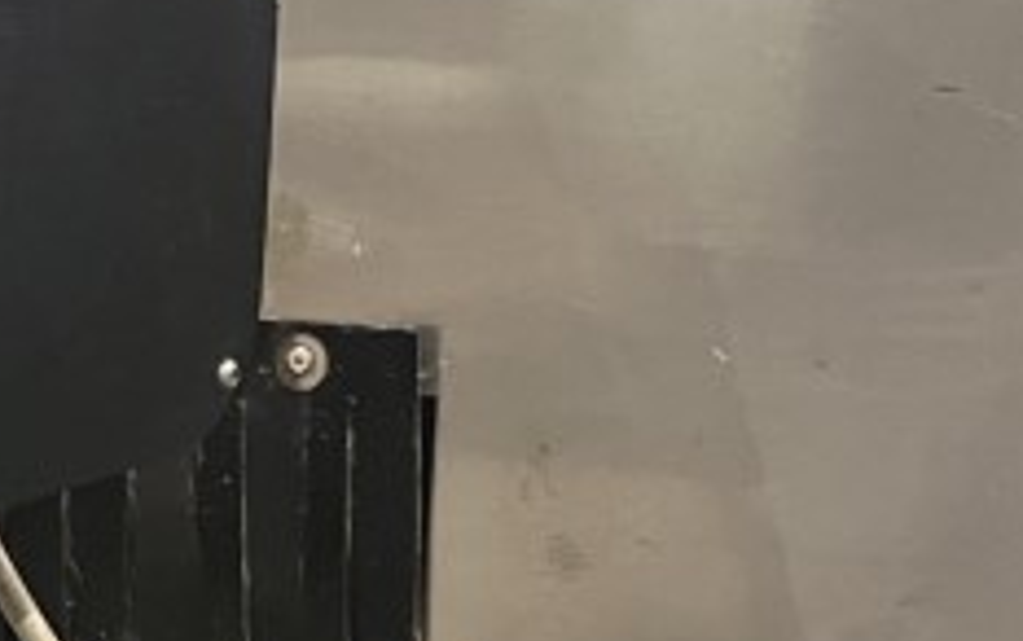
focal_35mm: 121
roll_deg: +0.6
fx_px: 3376
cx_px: -492
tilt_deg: -17.3
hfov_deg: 15.9
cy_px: 918
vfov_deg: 10.5
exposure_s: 1/50
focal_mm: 5.1
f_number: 1.6
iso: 400
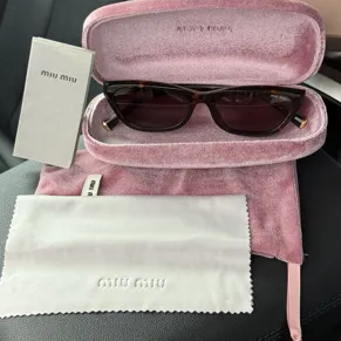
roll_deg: +1.8
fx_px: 780
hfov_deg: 24.6
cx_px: 202
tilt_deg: -36.6
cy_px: 109
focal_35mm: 70
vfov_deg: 24.5
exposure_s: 1/51
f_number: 1.78
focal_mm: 6.76
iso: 100
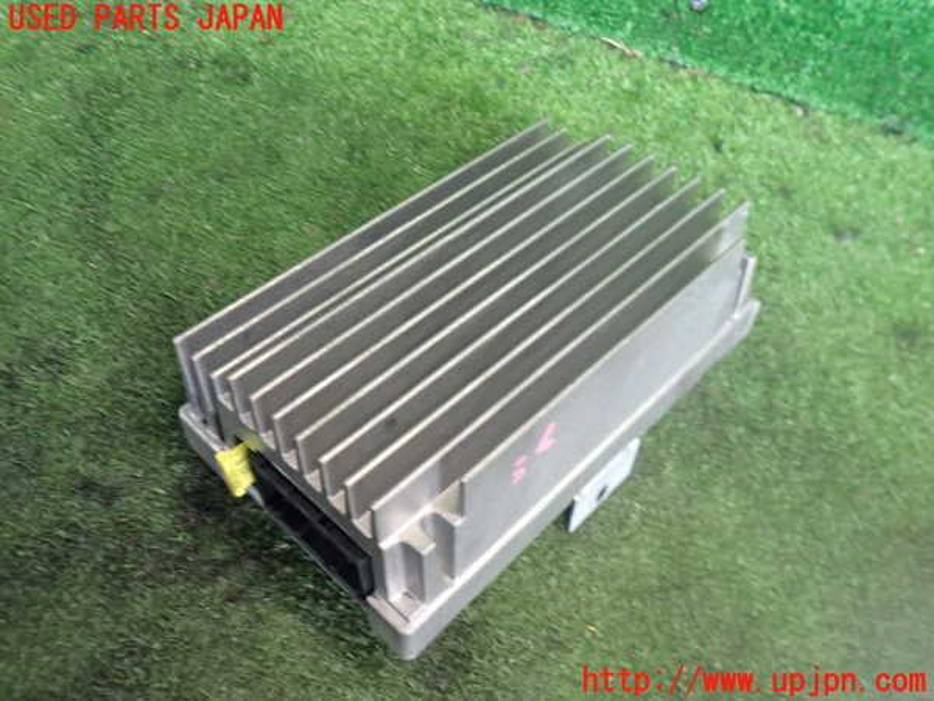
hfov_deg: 60.0
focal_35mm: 30
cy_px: 350
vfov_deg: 46.8
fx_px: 809
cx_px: 467
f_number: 2.3
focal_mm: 5.4
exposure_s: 1/30
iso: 320
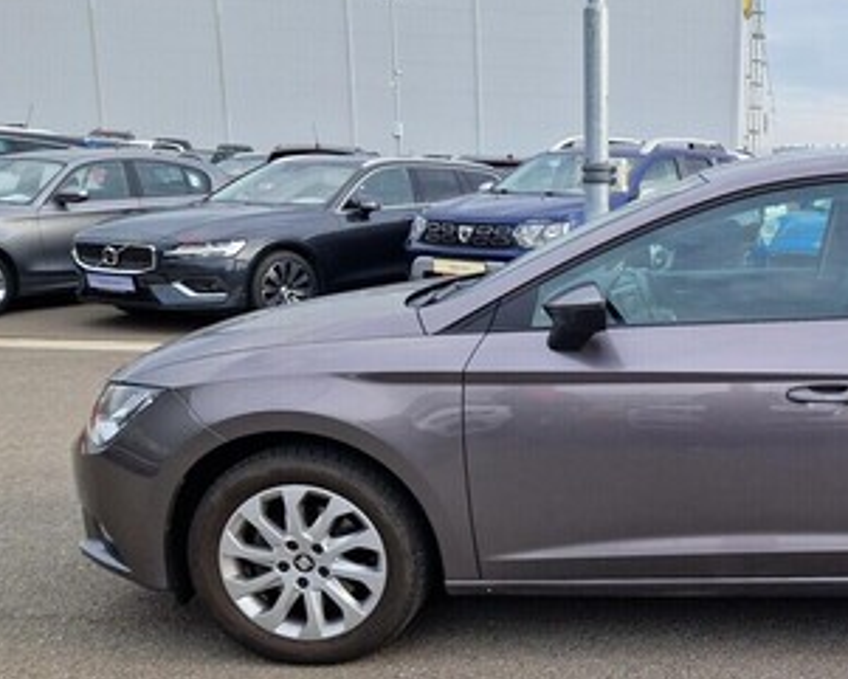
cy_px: 432
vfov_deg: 36.3
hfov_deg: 41.5
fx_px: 1029
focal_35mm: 41
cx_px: 752
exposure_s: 1/590
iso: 50
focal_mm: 5.4
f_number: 1.8
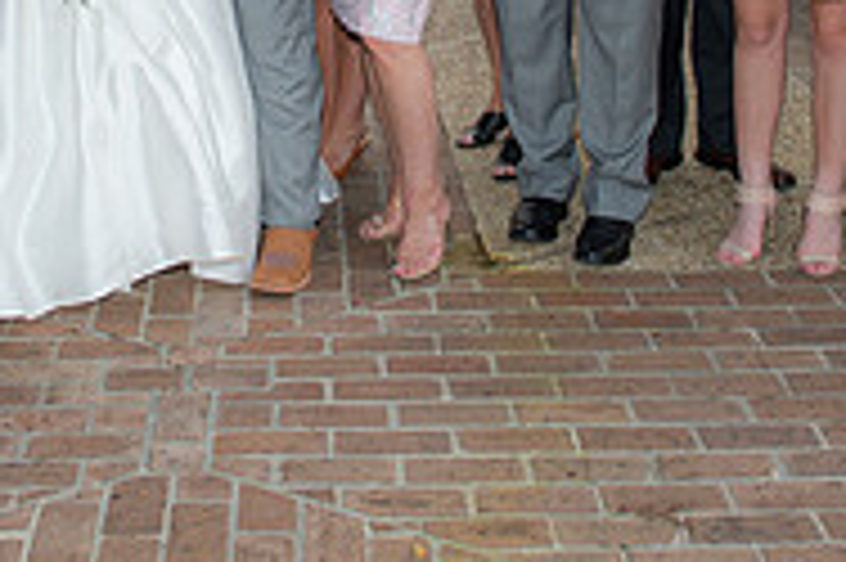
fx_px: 1737
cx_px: 320
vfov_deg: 17.4
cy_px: -144
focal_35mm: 74
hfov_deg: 27.3
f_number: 5
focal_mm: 24
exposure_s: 1/200
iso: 125
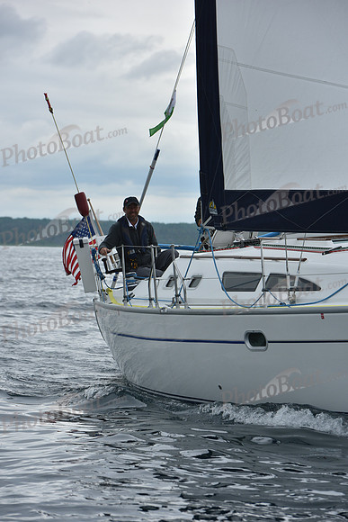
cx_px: 174
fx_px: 2463
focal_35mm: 170
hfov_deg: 8.1
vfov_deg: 12.1
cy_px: 261
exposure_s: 1/800
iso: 250
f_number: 8
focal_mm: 170
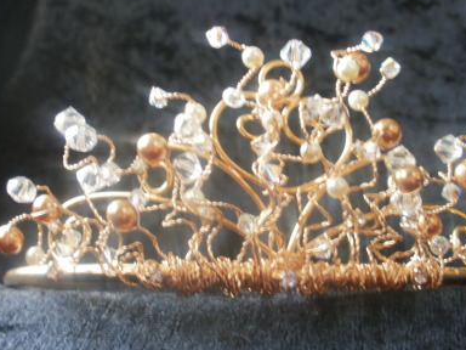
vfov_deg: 30.2
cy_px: 194
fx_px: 646
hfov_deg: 39.6
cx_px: 260
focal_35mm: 48
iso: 100
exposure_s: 1/5
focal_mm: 6.3
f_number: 3.5
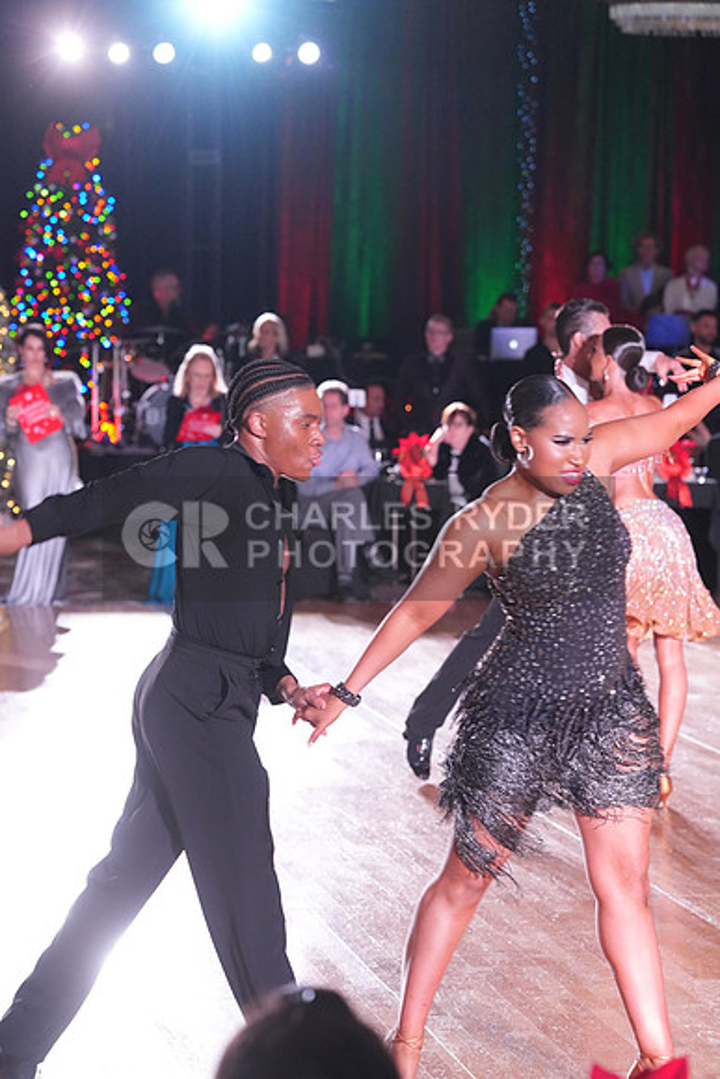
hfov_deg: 14.4
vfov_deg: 21.5
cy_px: 540
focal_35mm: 95
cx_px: 360
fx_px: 2848
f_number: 4.5
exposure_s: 1/200
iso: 4000
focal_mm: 95
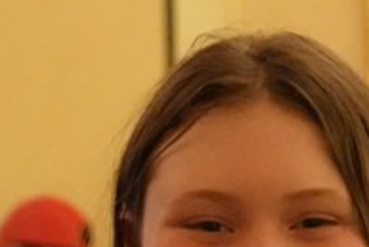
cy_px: 640
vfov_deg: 4.1
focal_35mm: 325
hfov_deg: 6.3
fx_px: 3334
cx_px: 178
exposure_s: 1/125
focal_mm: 49
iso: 12800
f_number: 4.5
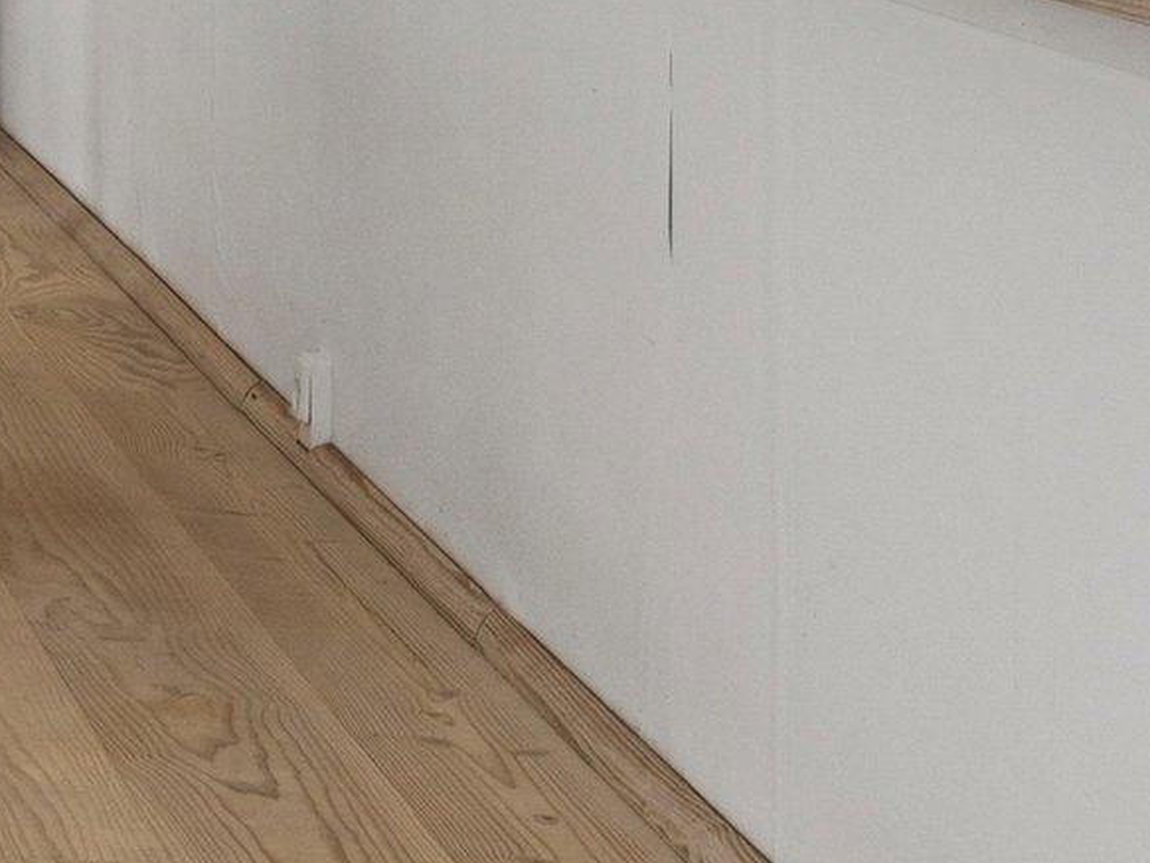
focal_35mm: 111
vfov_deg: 12.7
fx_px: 3705
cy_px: -401
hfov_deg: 14.6
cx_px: -1136
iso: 200
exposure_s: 1/20
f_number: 8
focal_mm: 15
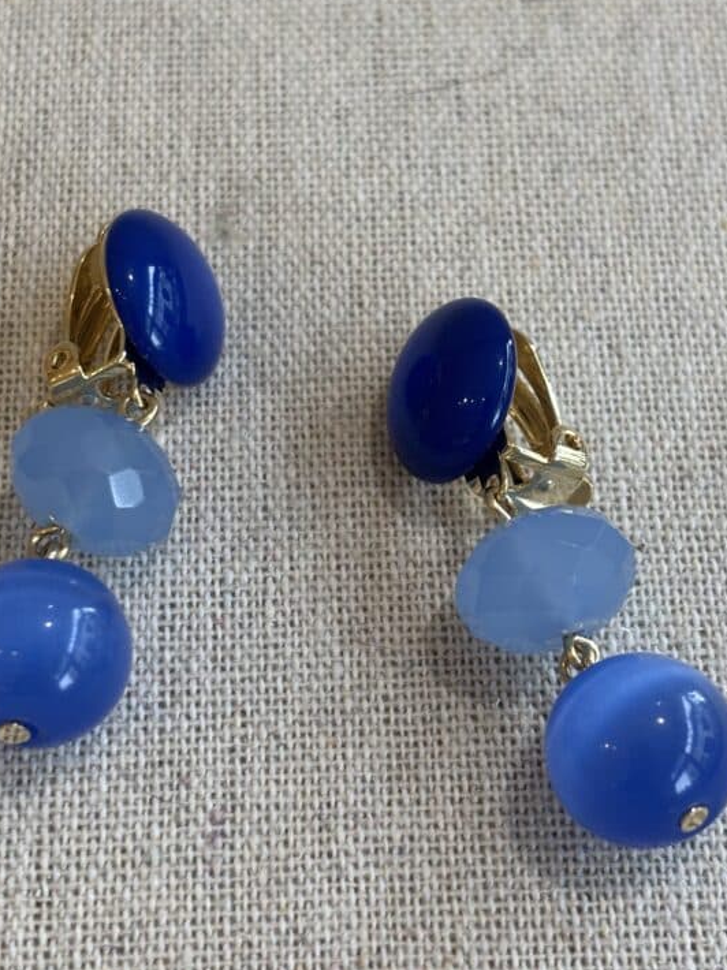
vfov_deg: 26.0
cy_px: 463
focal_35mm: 75
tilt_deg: -59.7
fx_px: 2101
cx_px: 321
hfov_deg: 19.6
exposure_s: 1/100
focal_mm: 5.96
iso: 40
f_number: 1.6
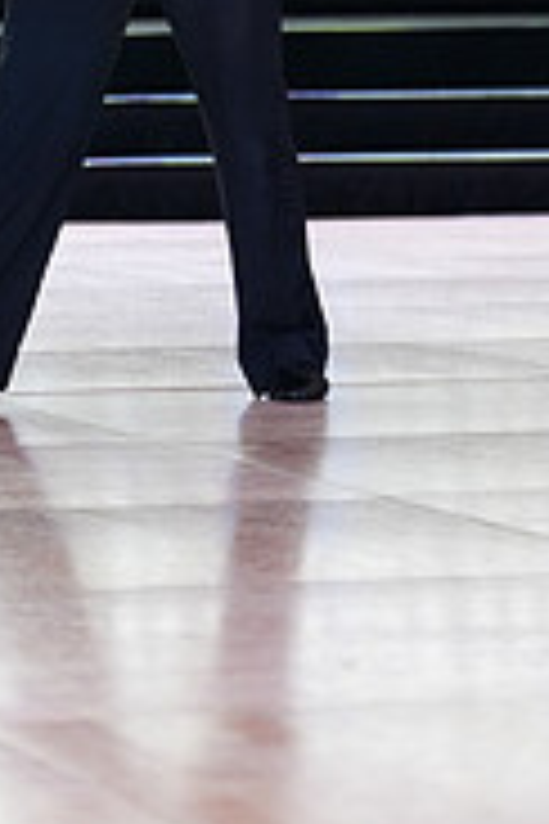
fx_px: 5878
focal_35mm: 257
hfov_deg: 5.3
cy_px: -216
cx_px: 241
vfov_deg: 7.9
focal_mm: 81
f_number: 2.8
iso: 1250
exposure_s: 1/500
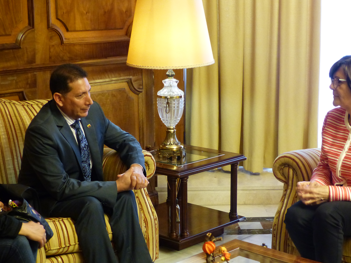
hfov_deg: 28.2
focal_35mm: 69
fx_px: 700
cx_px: 160
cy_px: 178
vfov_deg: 21.2
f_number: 2.8
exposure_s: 1/15
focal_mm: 9.1
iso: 400
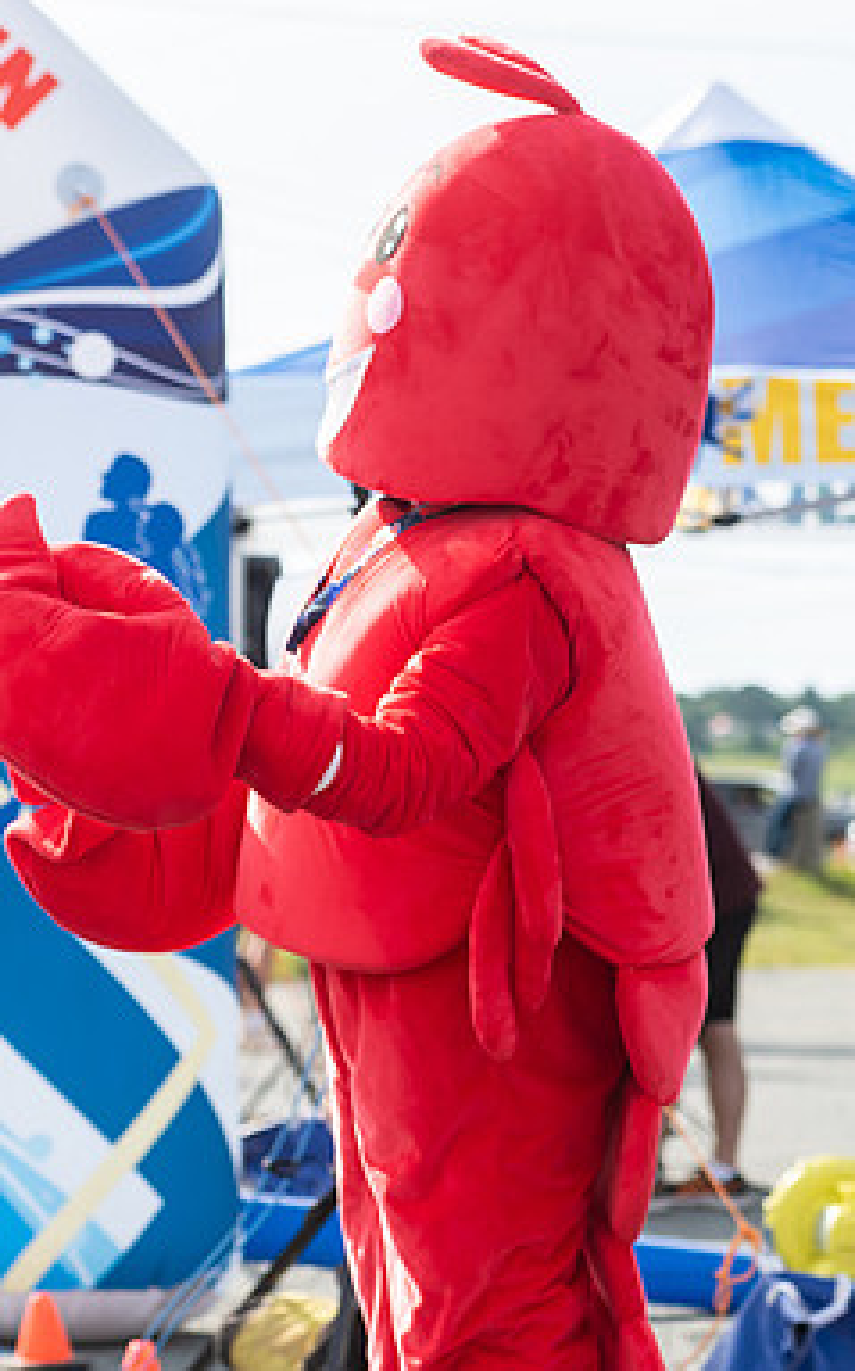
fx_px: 4964
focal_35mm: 133
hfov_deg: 9.8
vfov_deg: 15.7
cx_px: 35
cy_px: 522
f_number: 4.5
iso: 250
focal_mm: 70
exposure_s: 1/1600
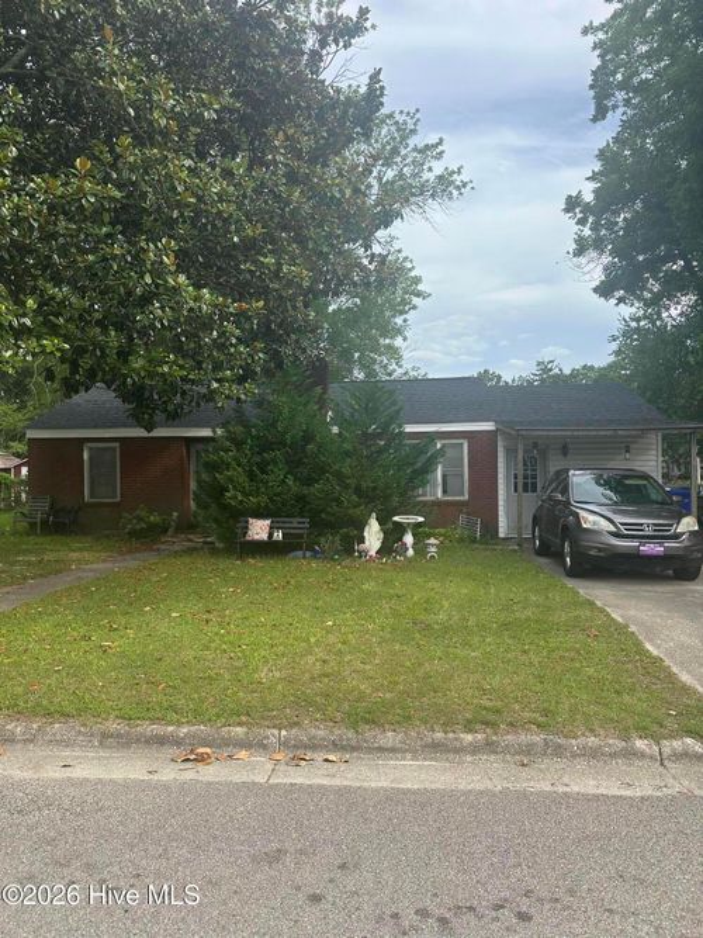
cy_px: 469
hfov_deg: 56.8
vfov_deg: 71.6
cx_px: 352
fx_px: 650
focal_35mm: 24
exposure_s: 1/1916
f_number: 1.78
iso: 80
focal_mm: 6.86
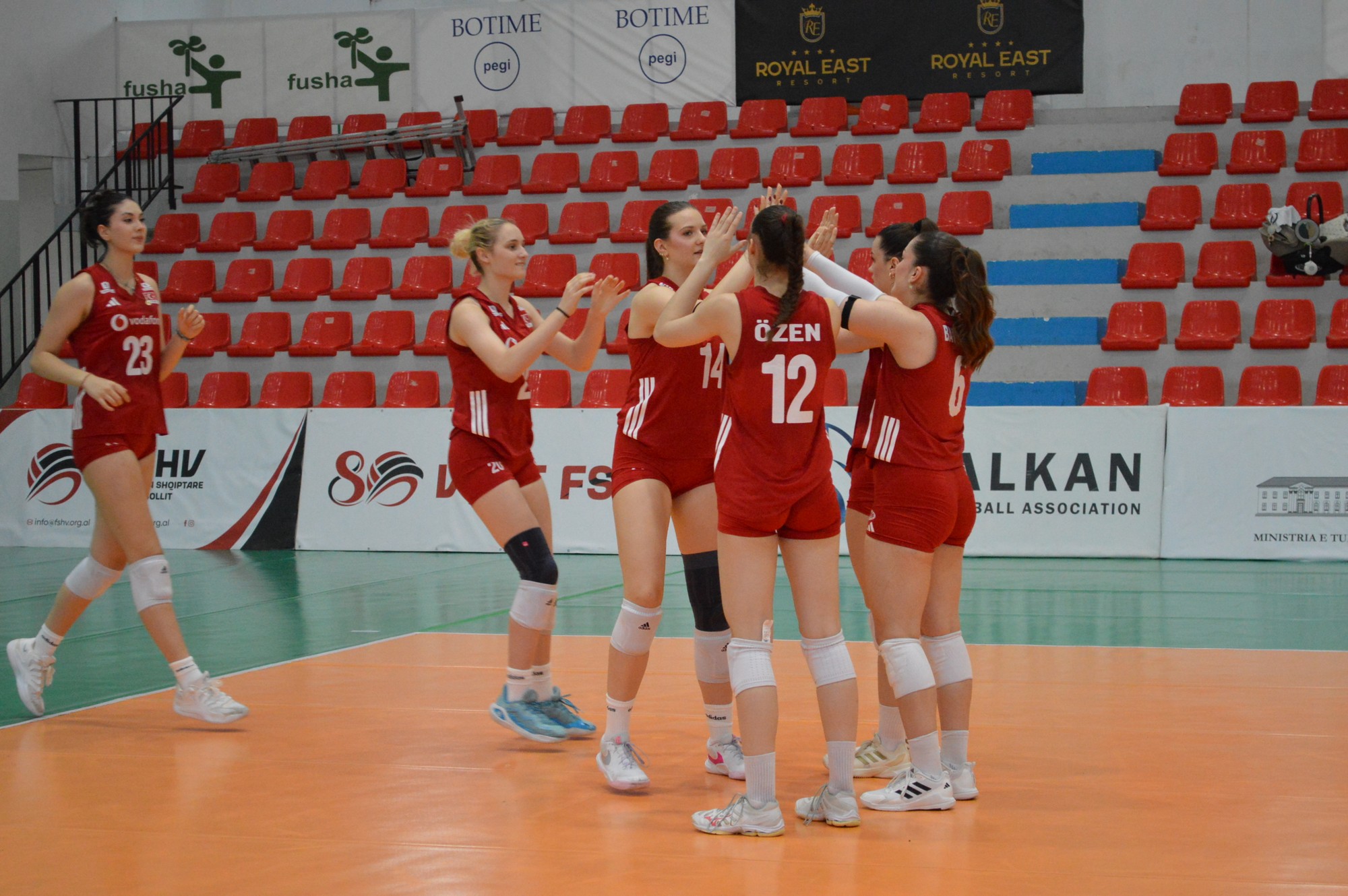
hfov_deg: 24.6
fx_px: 3087
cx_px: 674
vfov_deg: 16.5
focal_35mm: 82
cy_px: 448
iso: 3200
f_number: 5.6
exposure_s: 1/250
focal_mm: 55
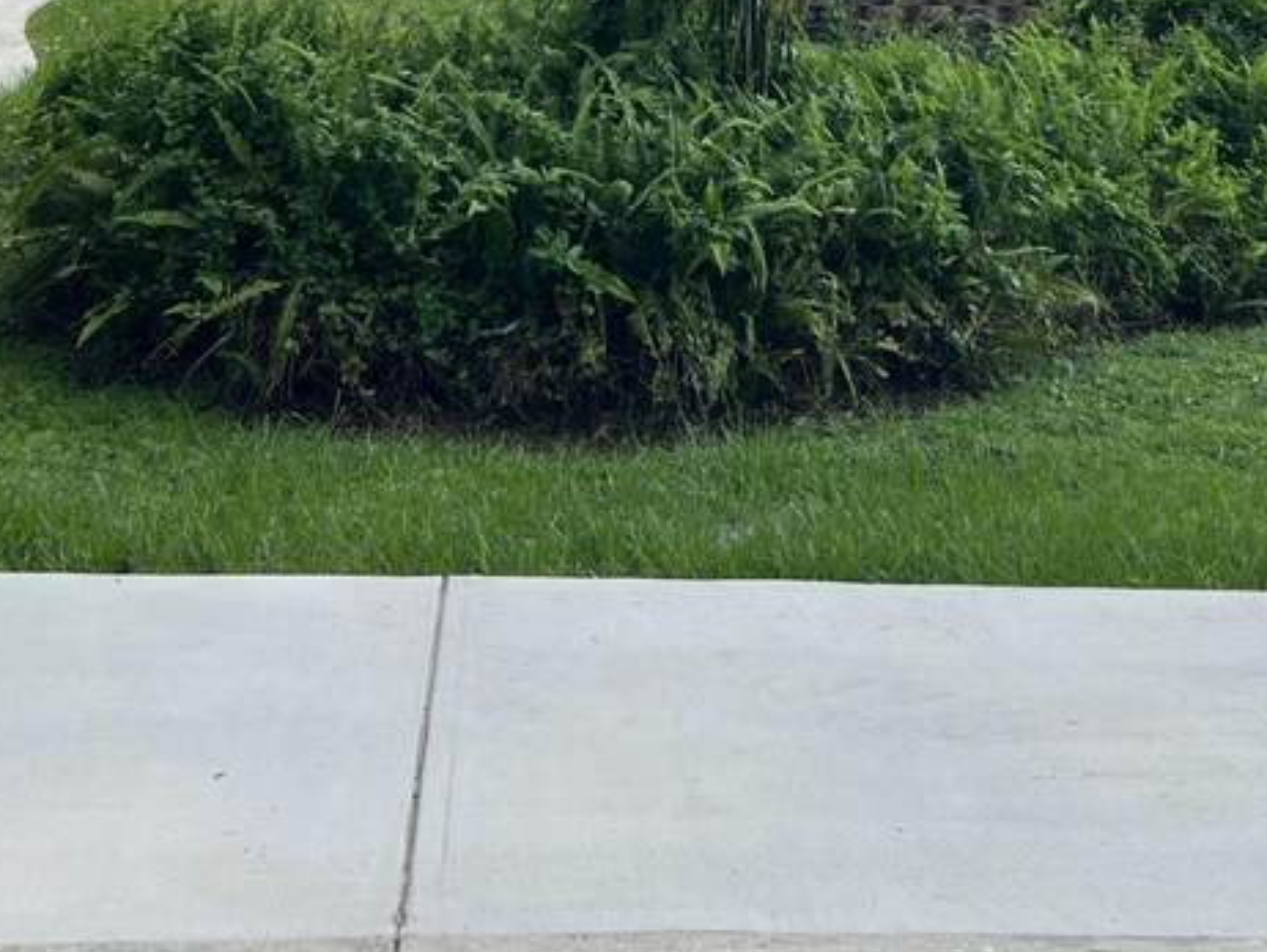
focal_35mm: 72
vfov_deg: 19.1
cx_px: 683
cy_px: -255
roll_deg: +2.0
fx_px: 2637
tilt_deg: +1.6
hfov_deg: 27.0
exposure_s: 1/965
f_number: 1.5
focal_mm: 5.7
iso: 50
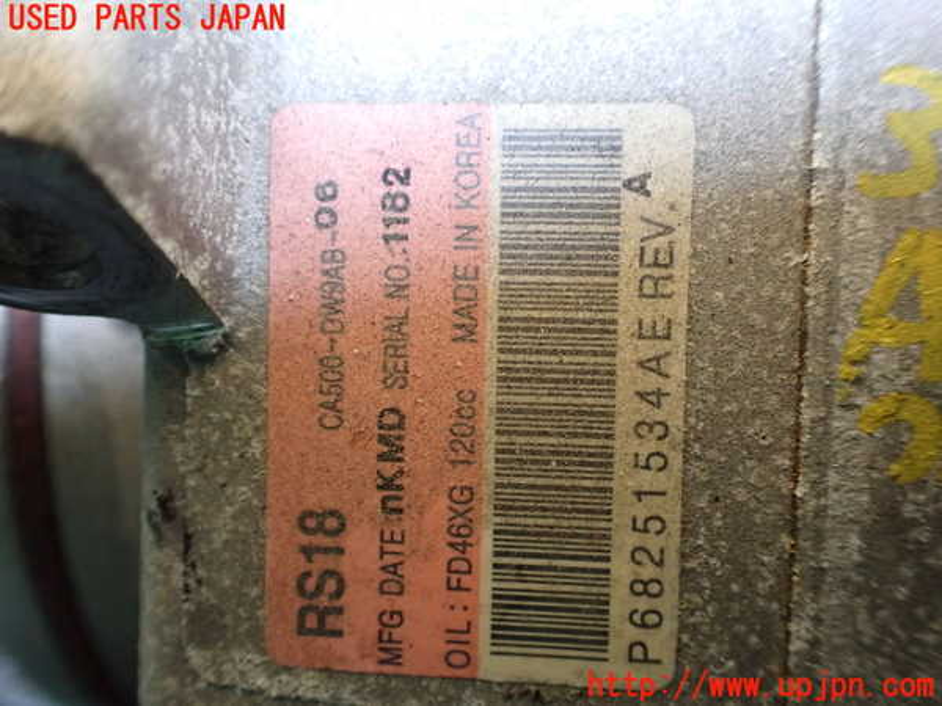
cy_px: 353
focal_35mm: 30
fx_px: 816
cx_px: 471
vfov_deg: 46.8
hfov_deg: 60.0
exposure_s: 1/40
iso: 800
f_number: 2.3
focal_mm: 5.4
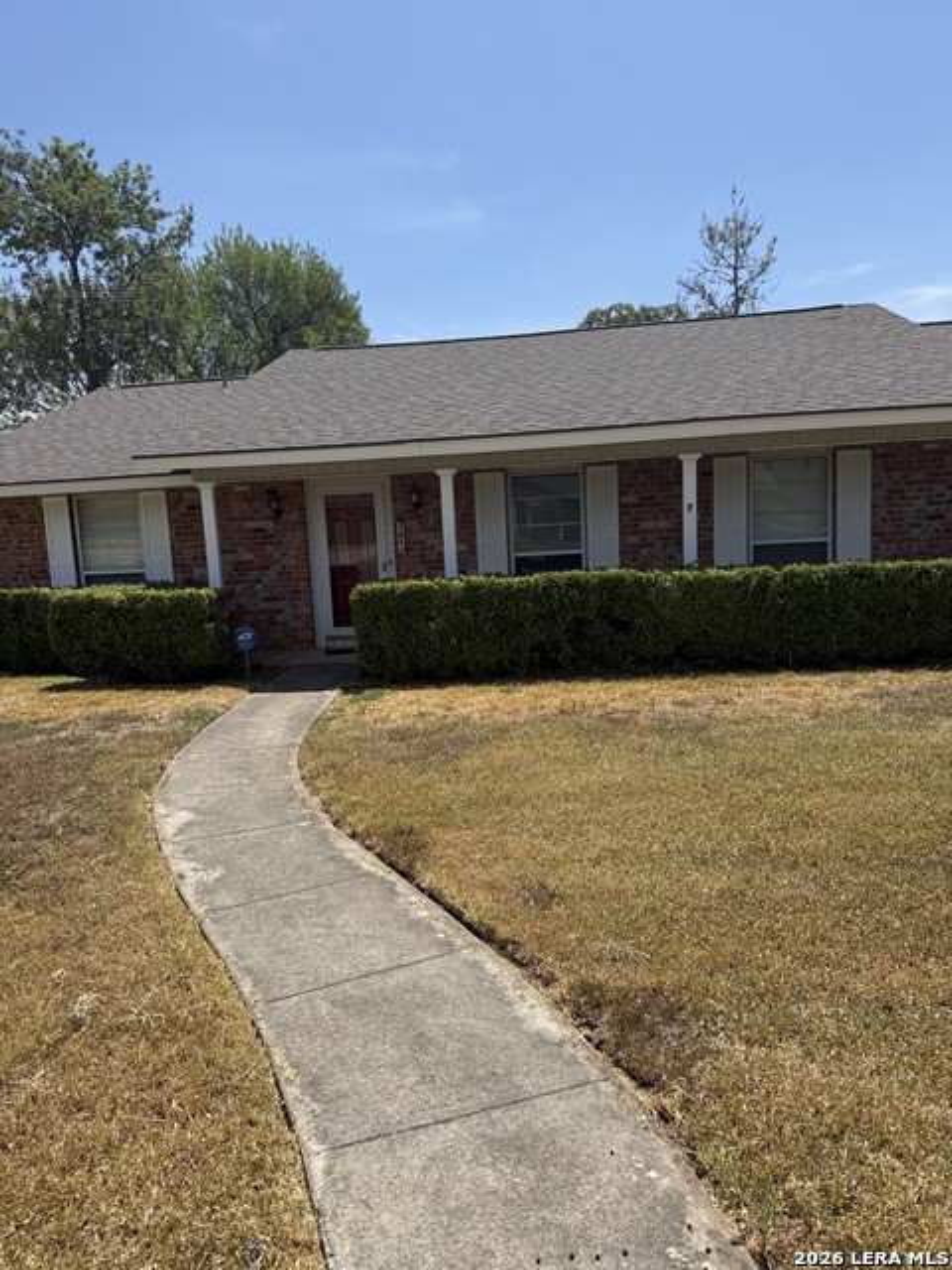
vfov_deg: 71.6
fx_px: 880
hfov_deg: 56.8
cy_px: 635
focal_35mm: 24
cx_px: 476
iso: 80
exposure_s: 1/5319
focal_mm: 6.76
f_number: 1.78
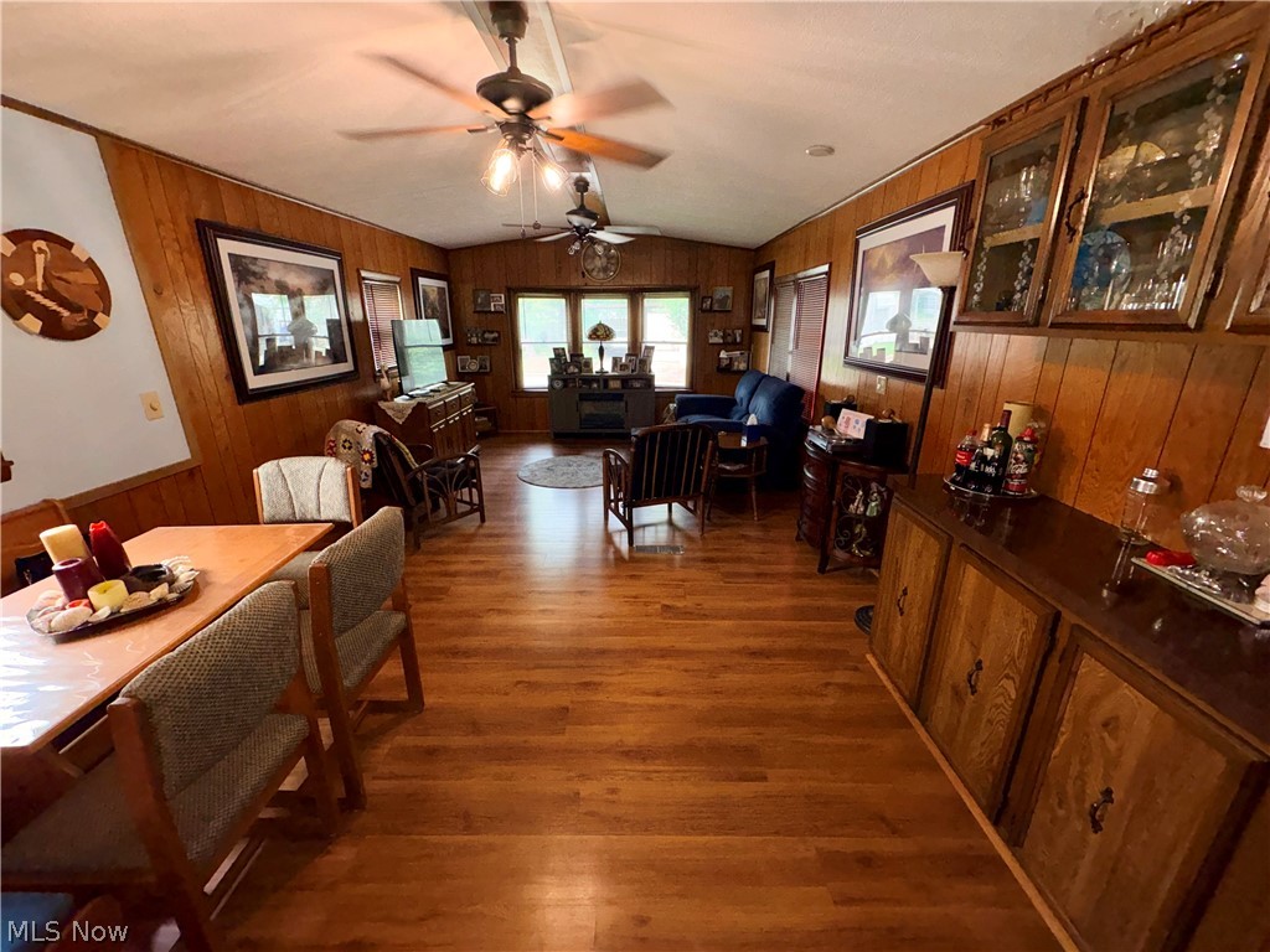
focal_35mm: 14
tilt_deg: -17.2
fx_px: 514
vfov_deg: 85.7
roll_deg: +0.0
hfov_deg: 102.1
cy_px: 476
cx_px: 635
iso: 64
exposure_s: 1/69
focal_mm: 2.22
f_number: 2.2
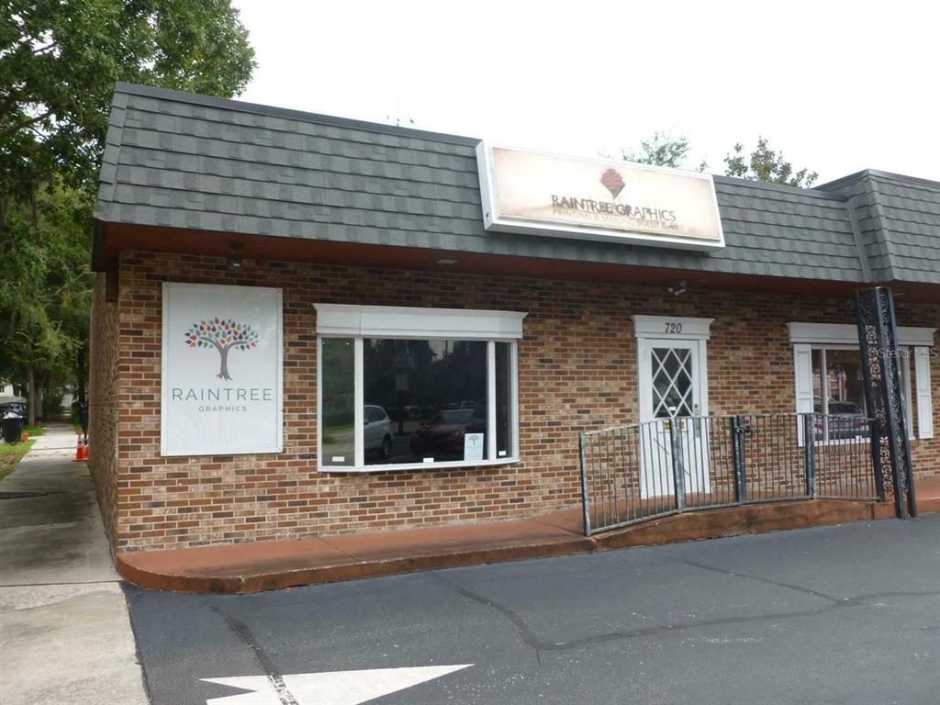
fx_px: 760
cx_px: 470
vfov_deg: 49.7
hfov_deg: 63.4
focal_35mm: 28
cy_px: 352
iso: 100
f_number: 3.3
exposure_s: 1/200
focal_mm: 5
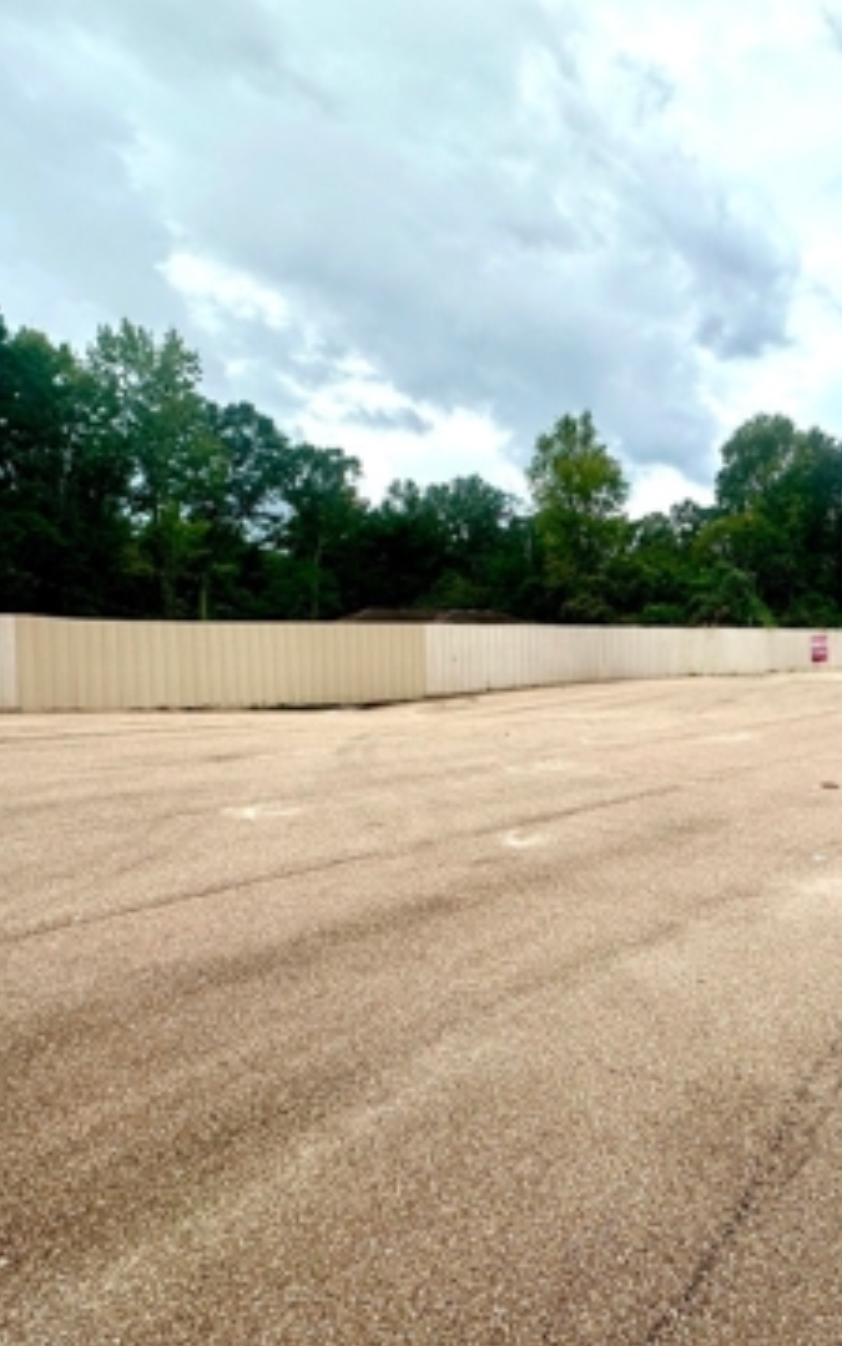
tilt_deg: -4.2
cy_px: 703
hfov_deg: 50.0
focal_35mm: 22
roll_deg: -0.2
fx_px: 808
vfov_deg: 79.6
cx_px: 732
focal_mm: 2.22
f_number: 2.2
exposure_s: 1/1916
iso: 50
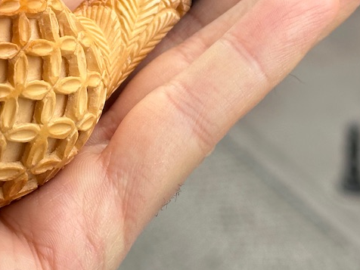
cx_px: 199
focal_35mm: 129
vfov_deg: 11.3
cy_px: -61
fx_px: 1342
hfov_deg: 15.3
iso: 64
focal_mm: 6.86
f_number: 1.78
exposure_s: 1/480
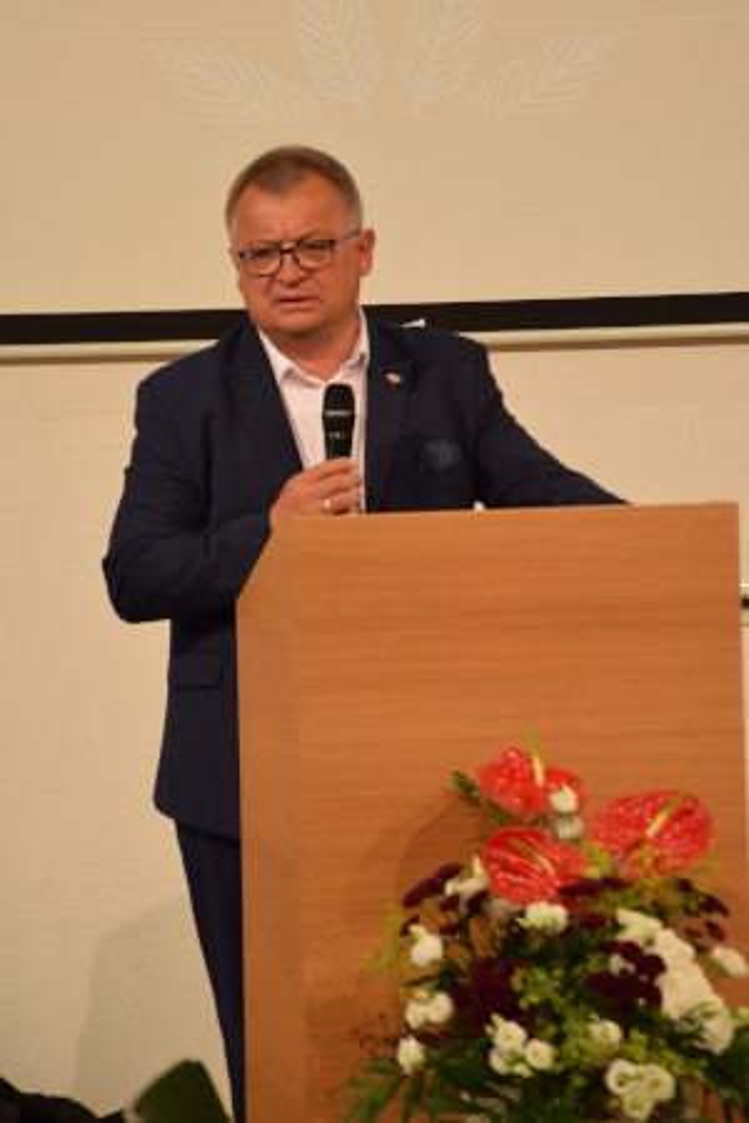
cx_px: 374
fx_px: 4915
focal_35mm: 158
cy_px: 562
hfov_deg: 8.7
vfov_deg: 13.0
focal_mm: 105
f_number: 5.6
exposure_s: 1/160
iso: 560
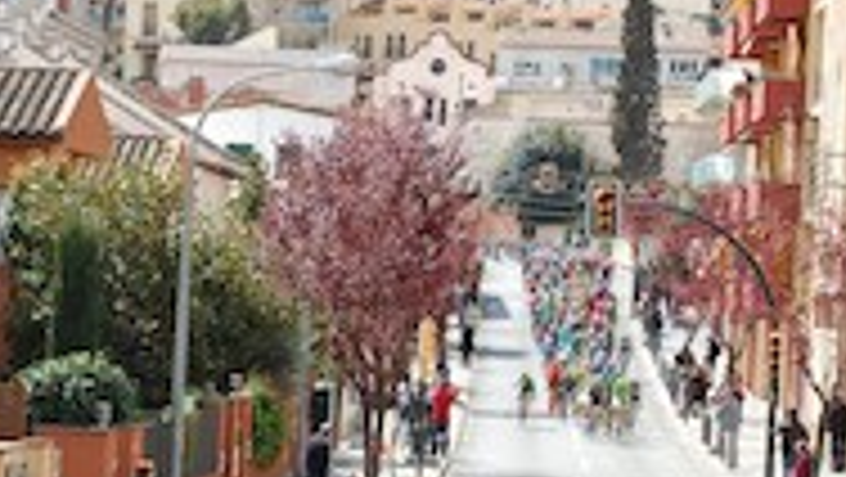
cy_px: 461
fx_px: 4110
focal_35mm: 183
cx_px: -45
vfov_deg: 6.6
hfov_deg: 11.6
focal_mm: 55
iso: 200
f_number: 8
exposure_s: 1/250
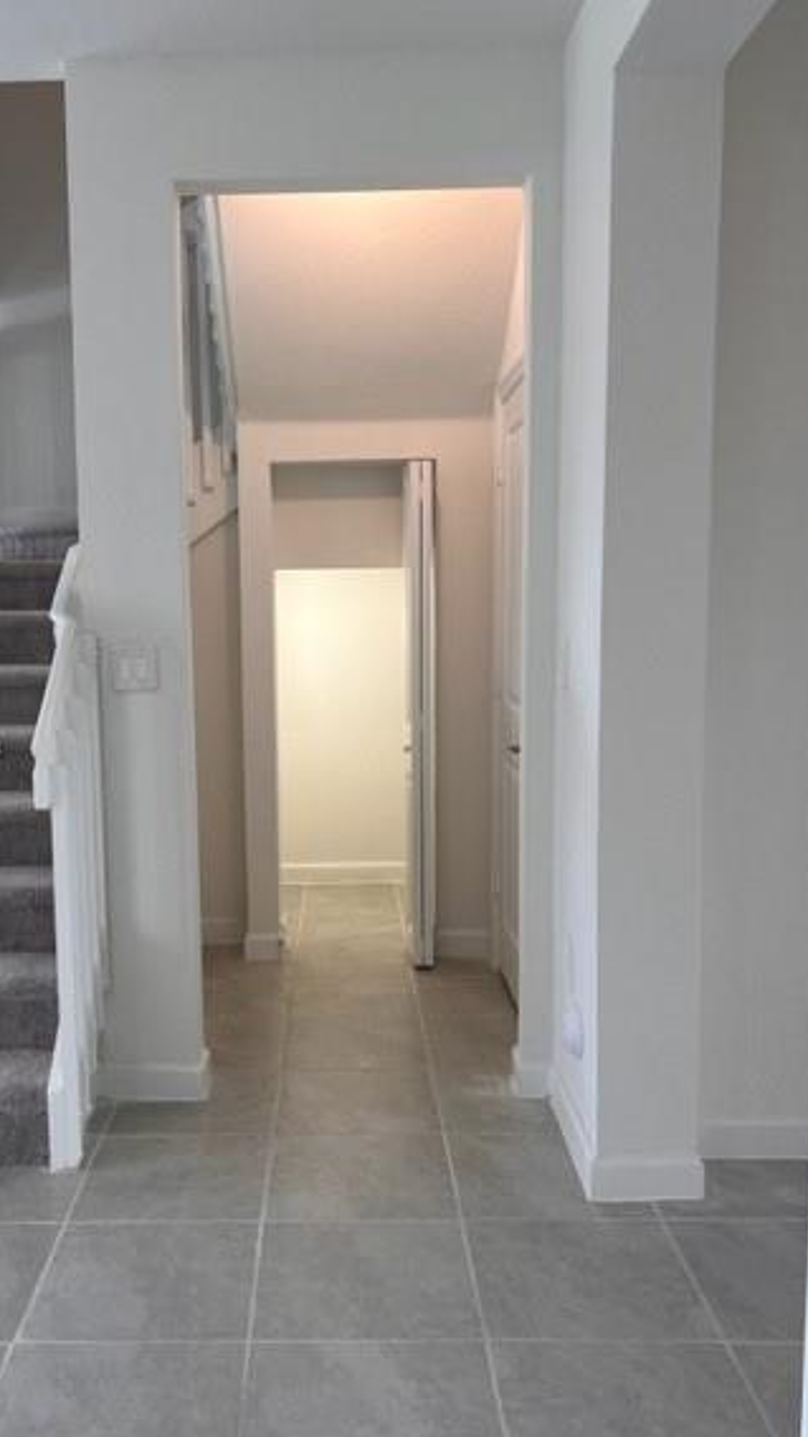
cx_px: 319
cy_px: 750
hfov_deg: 36.5
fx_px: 1219
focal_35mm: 32
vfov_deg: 61.0
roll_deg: +1.5
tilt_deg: -7.1
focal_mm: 5.7
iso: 32
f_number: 1.5
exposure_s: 1/120
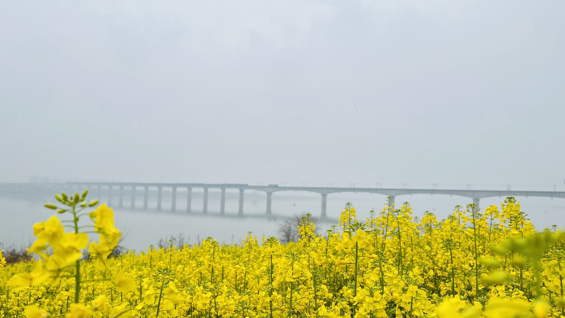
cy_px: 168
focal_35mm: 29
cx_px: 289
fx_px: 434
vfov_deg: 40.2
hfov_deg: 66.1
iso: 50
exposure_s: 1/2208
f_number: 1.5
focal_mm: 5.7
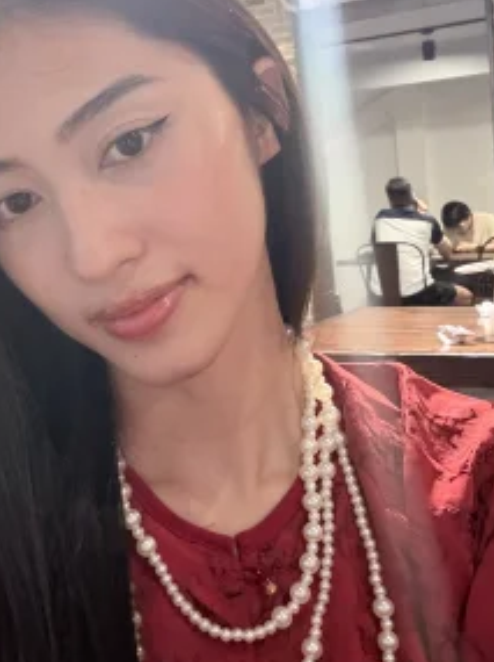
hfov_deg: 31.6
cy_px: 208
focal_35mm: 45
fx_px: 858
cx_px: 135
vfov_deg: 41.4
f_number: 1.9
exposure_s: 1/20
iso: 640
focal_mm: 2.71
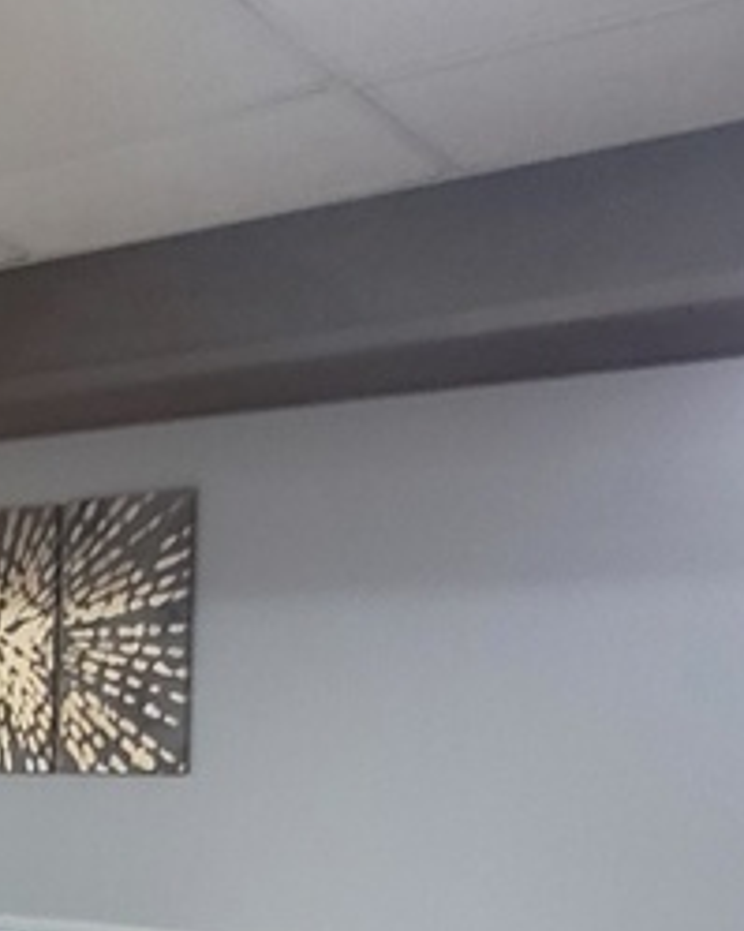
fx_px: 1515
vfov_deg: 32.5
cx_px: -280
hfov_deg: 23.6
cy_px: 838
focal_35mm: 55
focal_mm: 2.2
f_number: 2.2
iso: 640
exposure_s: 1/24
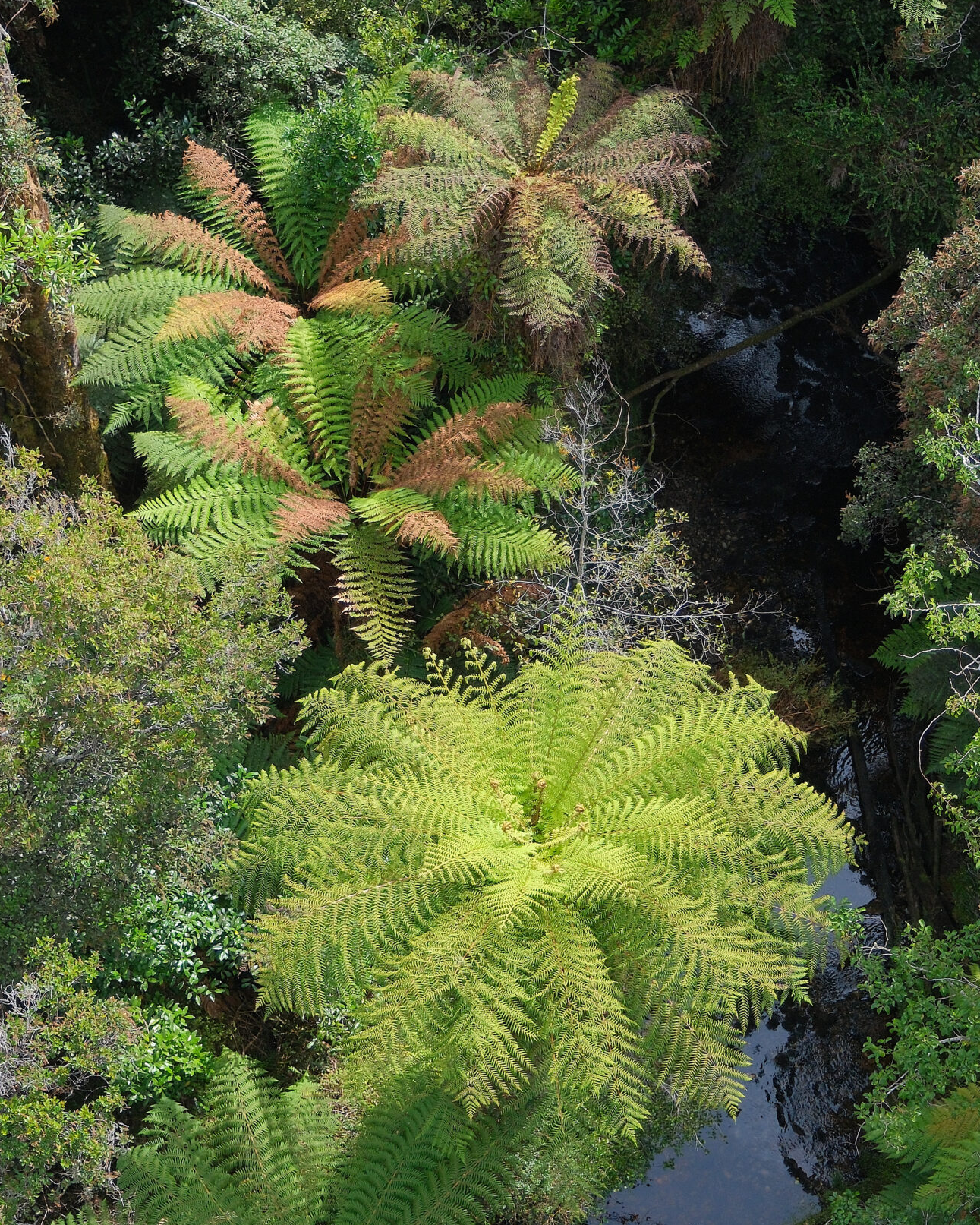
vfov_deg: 27.0
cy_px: 409
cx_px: 535
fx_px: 2537
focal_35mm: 70
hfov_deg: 21.9
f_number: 2.8
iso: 640
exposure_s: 1/2500
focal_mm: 31.1
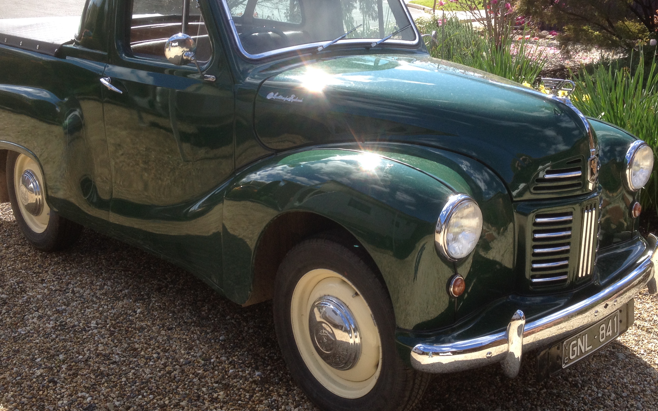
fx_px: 825
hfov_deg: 43.5
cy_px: 166
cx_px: 351
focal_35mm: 46
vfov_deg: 27.9
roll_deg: -0.3
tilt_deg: -18.4
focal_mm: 4.28
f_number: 2.4
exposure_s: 1/600
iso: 50
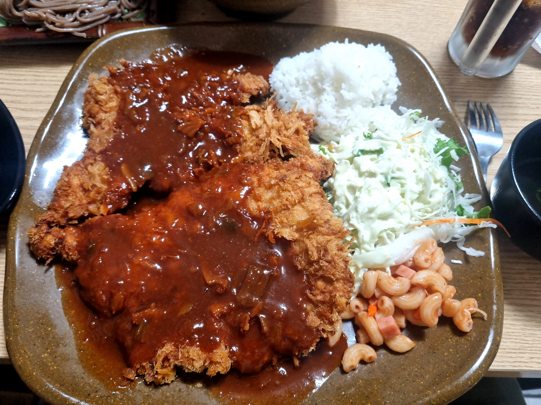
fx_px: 406
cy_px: 202
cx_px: 270
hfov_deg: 67.3
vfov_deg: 53.1
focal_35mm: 26
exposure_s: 1/60
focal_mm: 5.4
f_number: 1.8
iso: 200
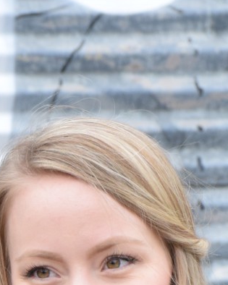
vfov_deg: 3.5
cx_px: 102
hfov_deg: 2.8
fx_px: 4636
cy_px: 514
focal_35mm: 549
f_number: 8
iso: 400
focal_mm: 75
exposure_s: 1/125
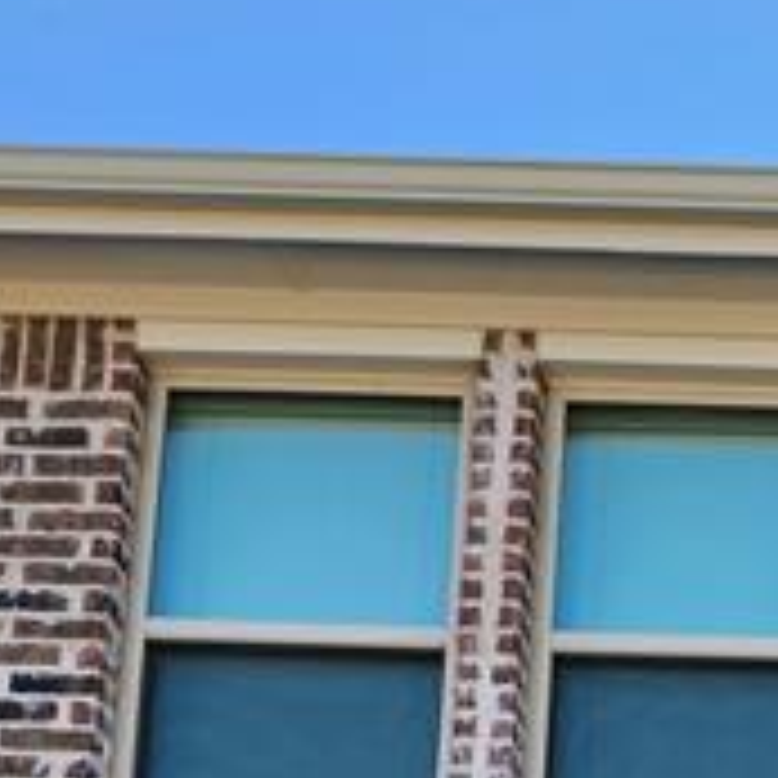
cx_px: 1039
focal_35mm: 90
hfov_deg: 17.9
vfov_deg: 15.7
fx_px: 2288
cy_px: 1511
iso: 12
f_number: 1.8
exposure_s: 1/439
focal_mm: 6.4
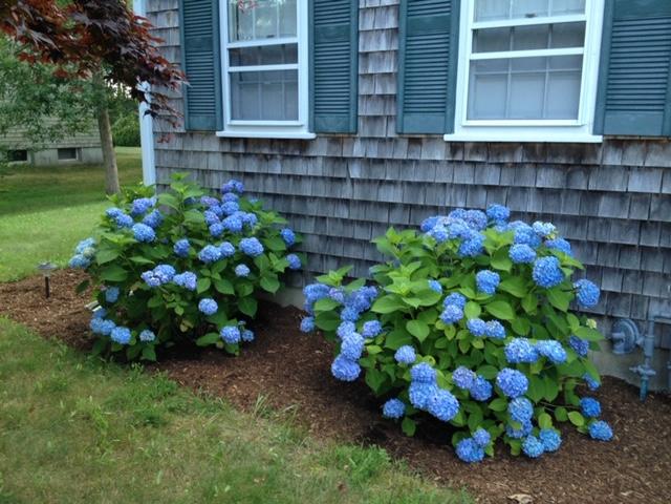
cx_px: 336
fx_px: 678
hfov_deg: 52.6
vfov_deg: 40.7
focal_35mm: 35
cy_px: 252
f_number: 2.4
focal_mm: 4.28
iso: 64
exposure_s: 1/60
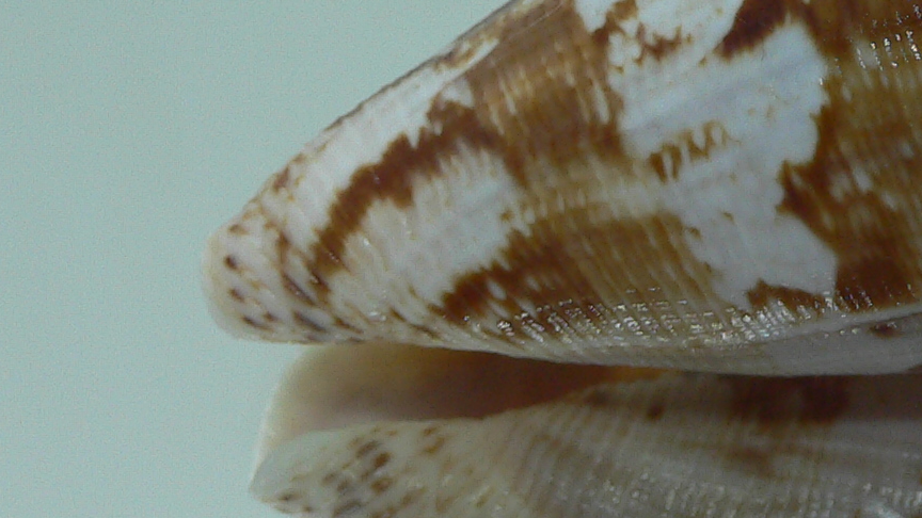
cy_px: 175
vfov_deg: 13.6
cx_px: 875
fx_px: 2176
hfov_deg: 23.1
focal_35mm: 89
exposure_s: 1/60
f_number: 2.8
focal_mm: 4.6
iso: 80
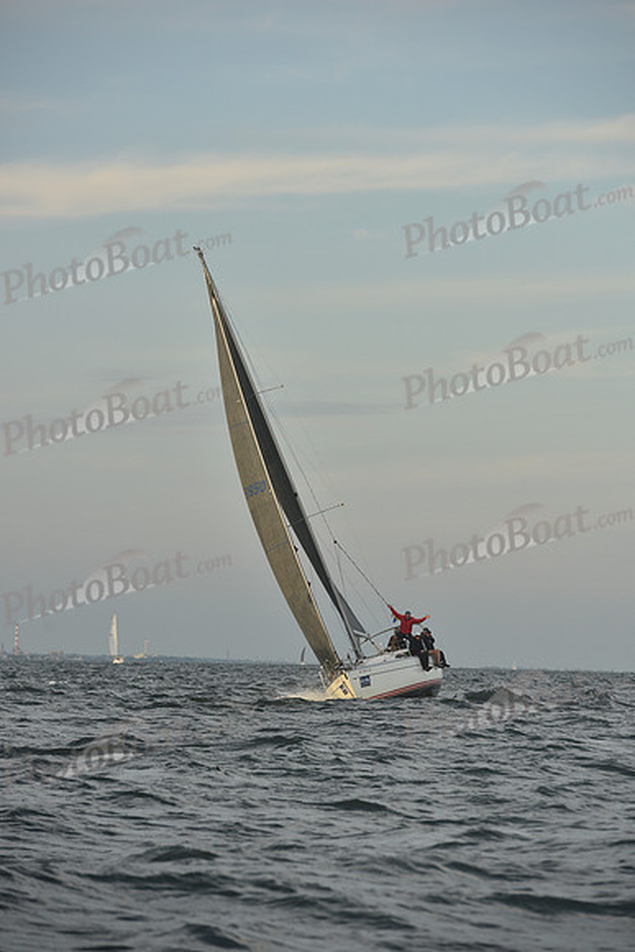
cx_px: 318
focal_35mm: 165
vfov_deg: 12.4
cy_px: 476
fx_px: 4363
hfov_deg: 8.3
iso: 250
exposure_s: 1/640
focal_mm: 165
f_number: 5.6
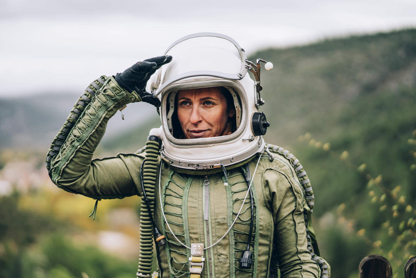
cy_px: 139
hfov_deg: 23.9
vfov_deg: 16.1
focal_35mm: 85
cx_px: 208
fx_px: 982
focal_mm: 85
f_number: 1.8
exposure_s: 1/3200
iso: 400
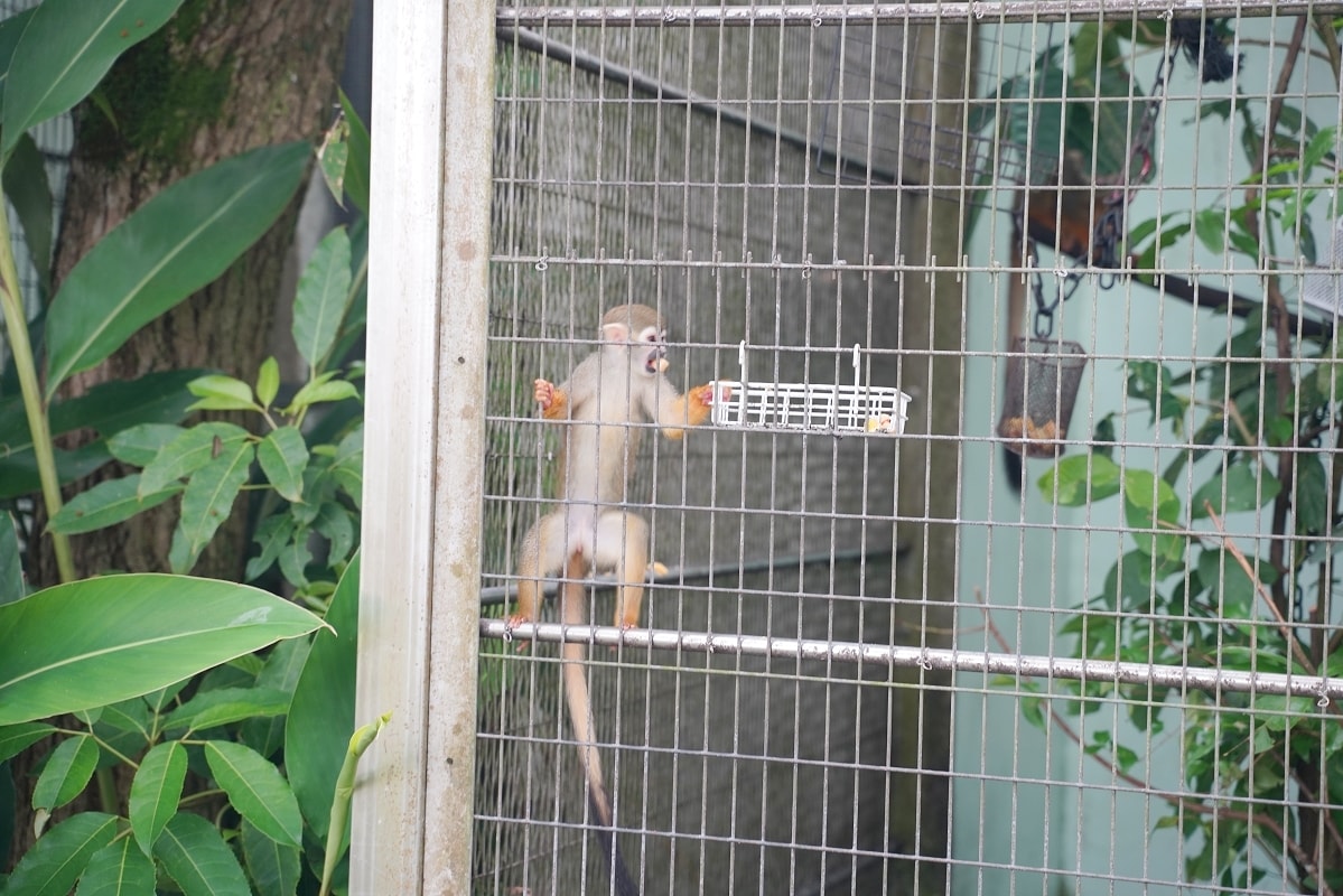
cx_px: 672
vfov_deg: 18.2
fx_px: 2798
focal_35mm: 75
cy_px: 448
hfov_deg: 27.0
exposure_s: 1/160
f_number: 4
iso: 640
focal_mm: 75
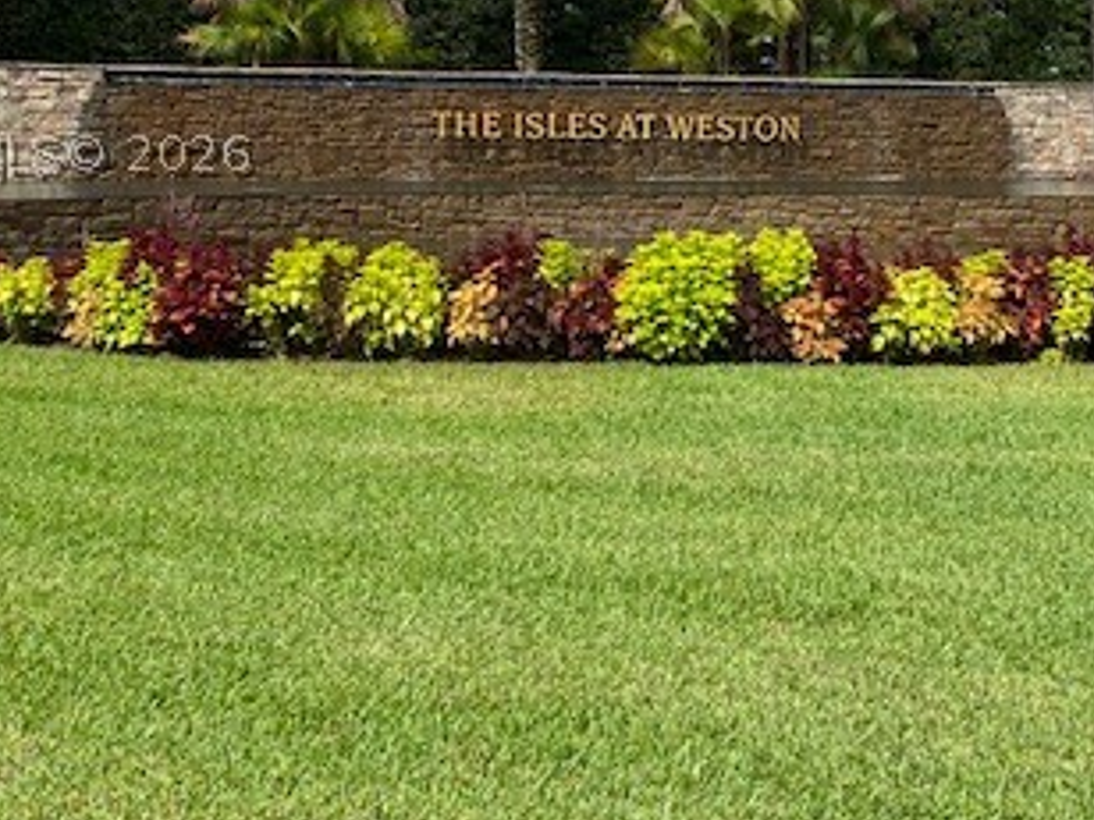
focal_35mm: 54
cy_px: 153
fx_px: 1707
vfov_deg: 26.5
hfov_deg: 35.4
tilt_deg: -1.9
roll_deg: -0.5
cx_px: 678
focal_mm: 4.25
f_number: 1.8
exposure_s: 1/2625
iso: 32
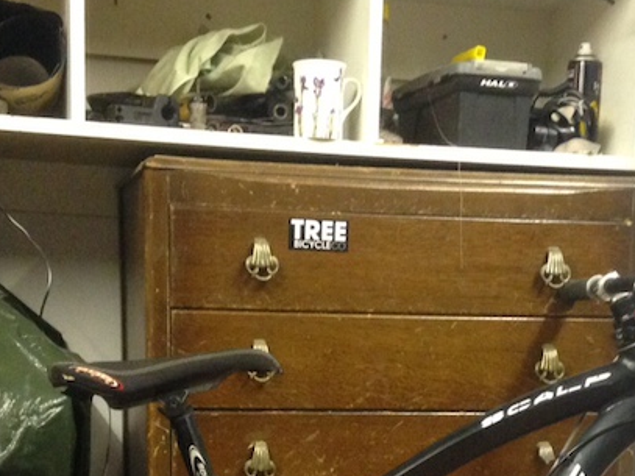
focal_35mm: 83
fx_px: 1522
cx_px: 364
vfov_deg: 17.0
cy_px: 570
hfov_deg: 23.5
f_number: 2.4
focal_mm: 4.12
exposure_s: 1/20
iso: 400
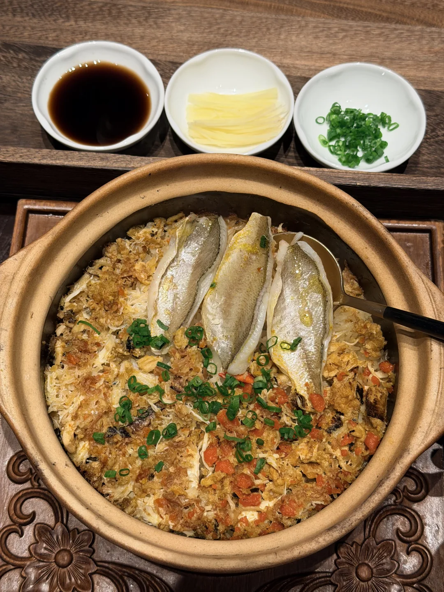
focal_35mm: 48
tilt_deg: -65.7
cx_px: 222
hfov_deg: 30.3
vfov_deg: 39.7
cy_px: 296
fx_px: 821
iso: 100
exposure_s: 1/71
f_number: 1.78
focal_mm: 6.76
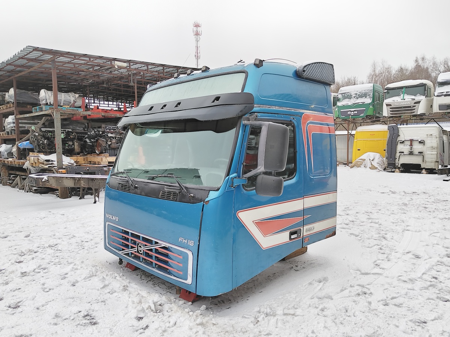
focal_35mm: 26
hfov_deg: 67.3
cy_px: 168
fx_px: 338
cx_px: 225
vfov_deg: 53.1
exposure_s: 1/100
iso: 100
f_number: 1.8
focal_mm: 6.24
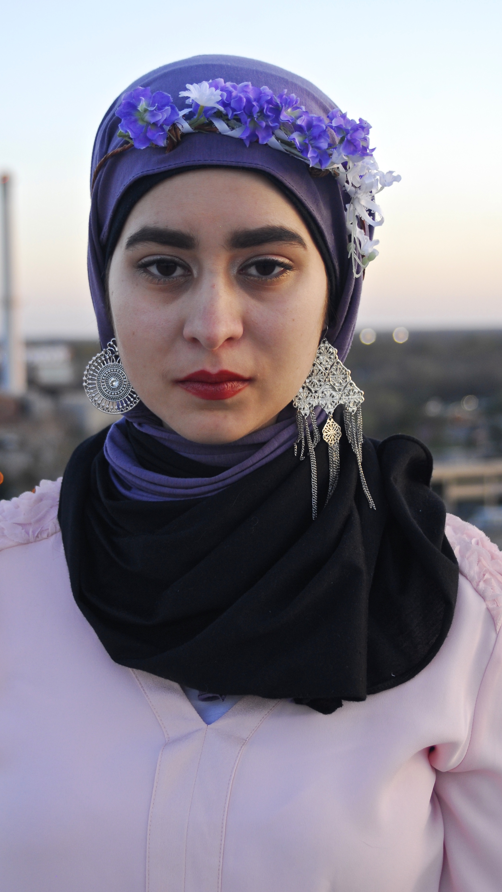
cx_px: 214
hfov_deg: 18.0
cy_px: 448
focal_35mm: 67
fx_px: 1585
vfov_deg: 31.4
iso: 320
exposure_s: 1/100
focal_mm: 42
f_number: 4
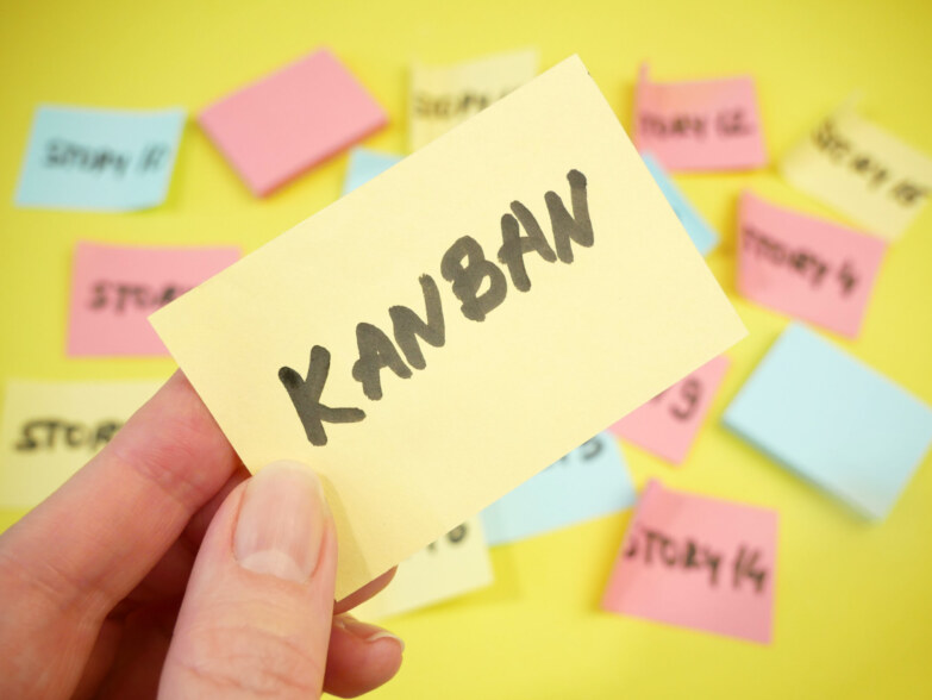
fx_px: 970
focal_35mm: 36
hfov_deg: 51.3
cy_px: 350
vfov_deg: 39.7
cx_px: 466
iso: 400
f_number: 5
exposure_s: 1/50
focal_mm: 18
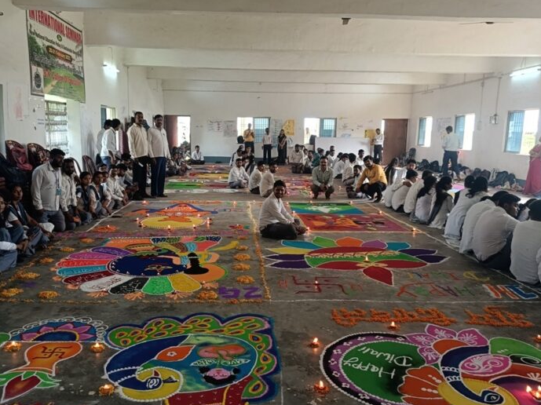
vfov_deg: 48.2
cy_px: 211
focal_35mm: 29
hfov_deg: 61.6
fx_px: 453
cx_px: 250
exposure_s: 1/33.3
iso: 160
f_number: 1.75
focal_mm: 5.25
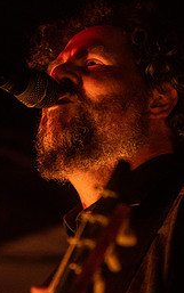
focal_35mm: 195
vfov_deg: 10.7
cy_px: 161
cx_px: 53
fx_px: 1562
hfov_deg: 6.7
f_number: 3.2
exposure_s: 1/80
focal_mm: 80
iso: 3200
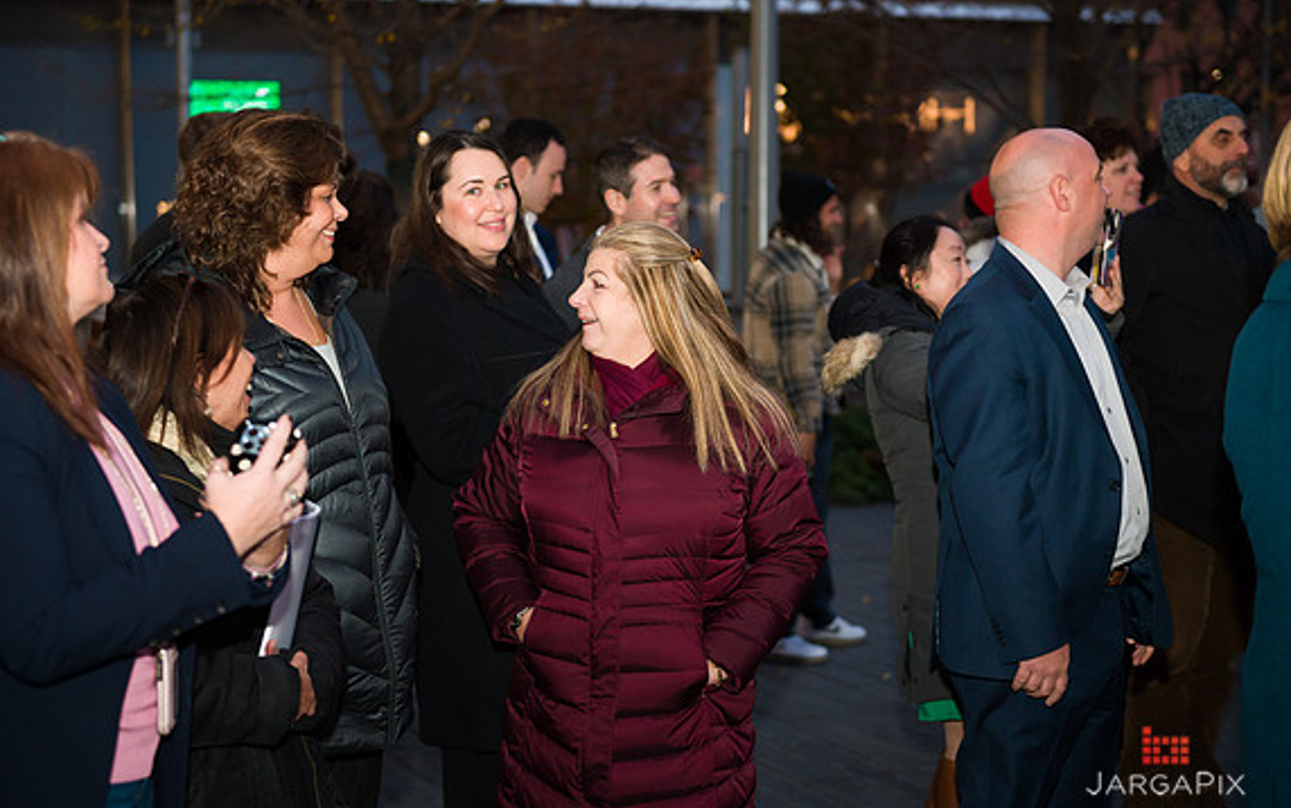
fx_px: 2253
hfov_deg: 32.0
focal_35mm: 64
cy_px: 409
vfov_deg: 20.3
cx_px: 648
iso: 1600
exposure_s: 1/200
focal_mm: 62
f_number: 4
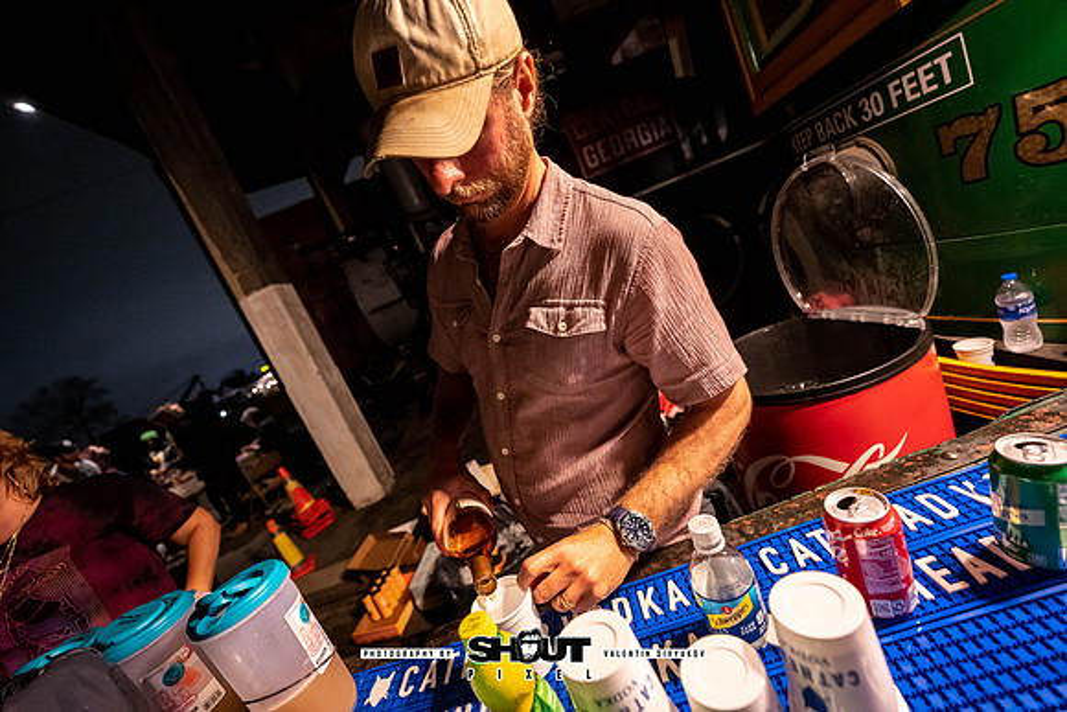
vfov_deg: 81.2
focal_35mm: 14
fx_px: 415
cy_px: 356
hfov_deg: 104.2
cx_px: 534
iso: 3200
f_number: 2.8
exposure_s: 1/100
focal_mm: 14
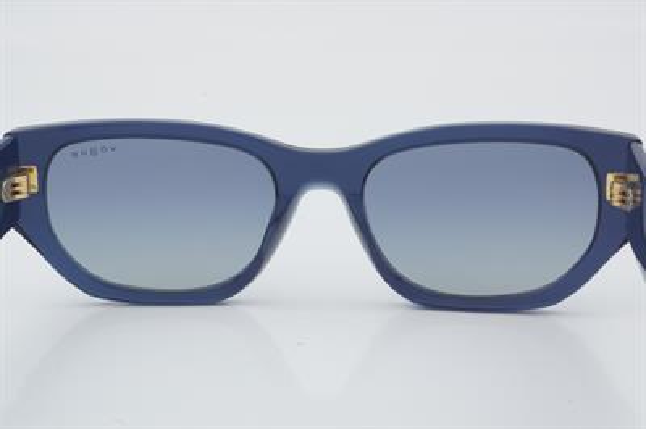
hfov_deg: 27.0
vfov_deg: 18.2
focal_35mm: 75
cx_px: 323
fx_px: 1345
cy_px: 214
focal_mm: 50
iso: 100
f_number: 32
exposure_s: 1/3
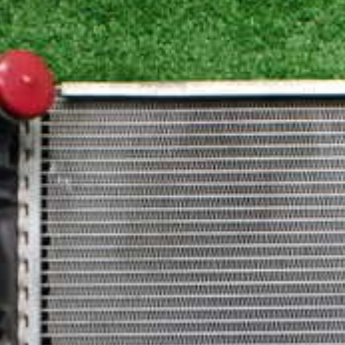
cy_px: 377
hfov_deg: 18.6
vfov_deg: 18.2
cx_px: 309
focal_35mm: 92
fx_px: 1037
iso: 500
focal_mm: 5.4
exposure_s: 1/125
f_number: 2.3
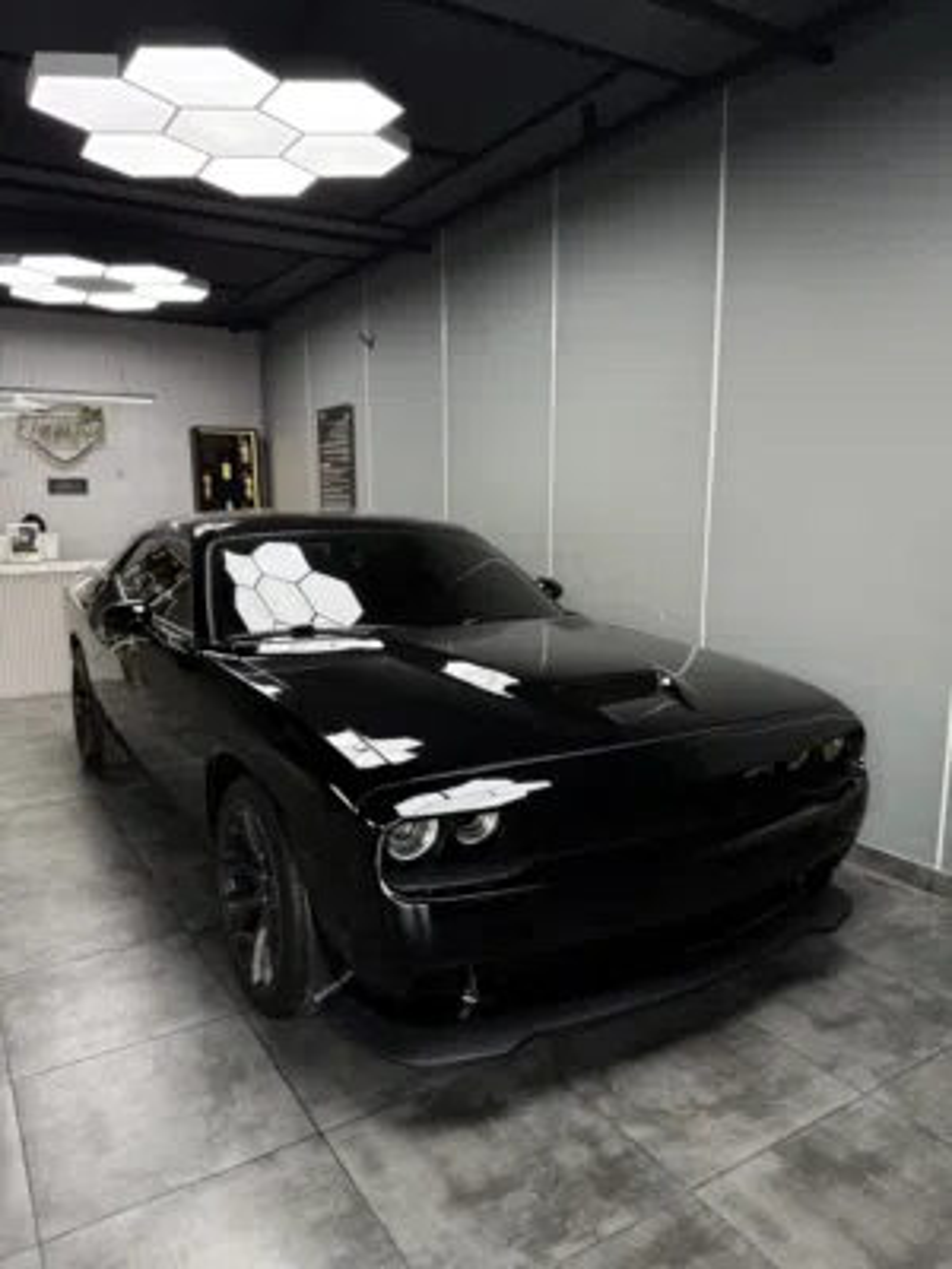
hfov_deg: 56.8
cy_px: 634
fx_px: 880
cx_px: 476
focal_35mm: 24
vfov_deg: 71.6
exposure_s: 1/100
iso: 100
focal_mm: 6.76
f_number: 1.78
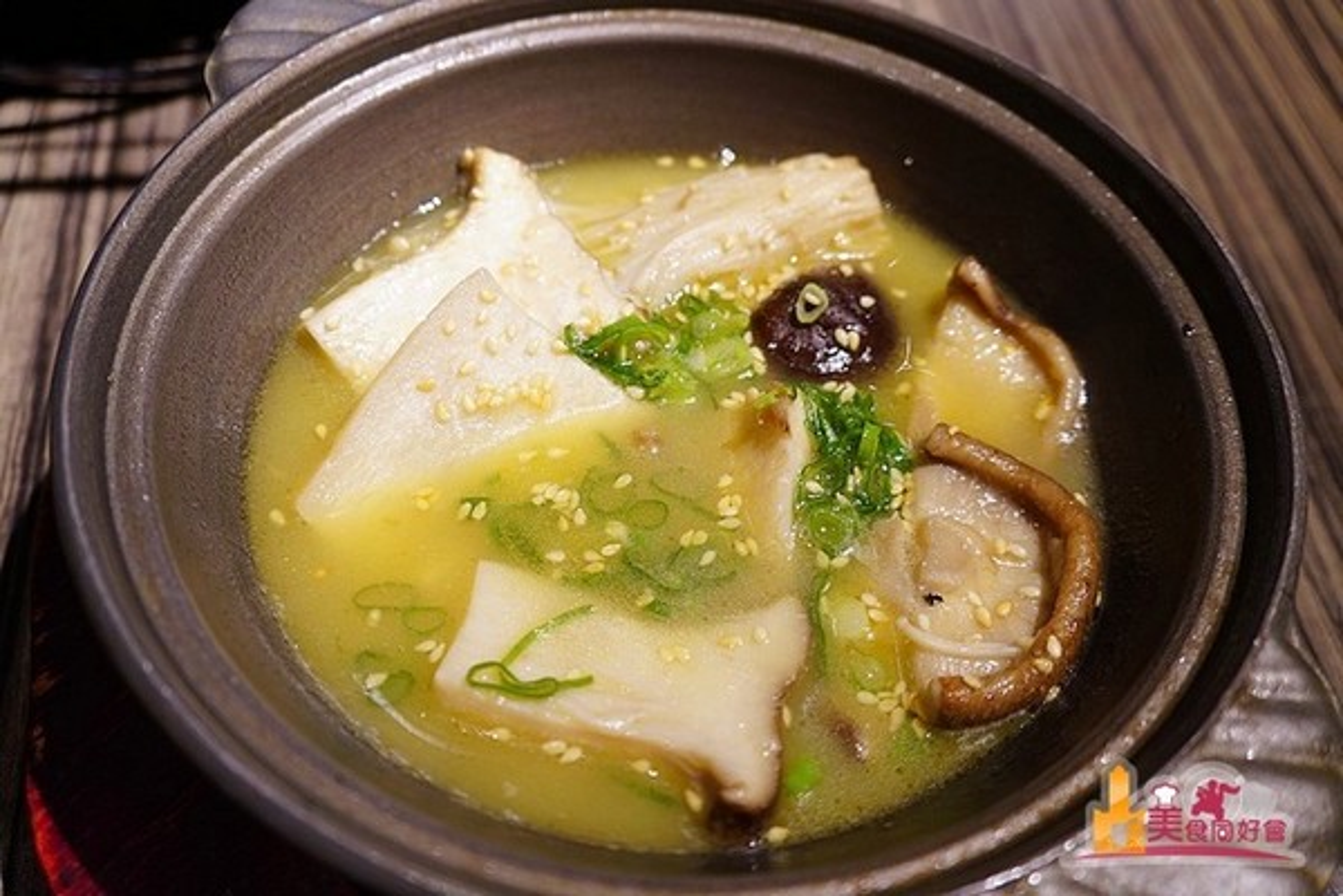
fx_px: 1287
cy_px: 448
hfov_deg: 55.1
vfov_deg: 38.4
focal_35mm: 34
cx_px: 672
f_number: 4
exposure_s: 1/60
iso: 640
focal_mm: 23
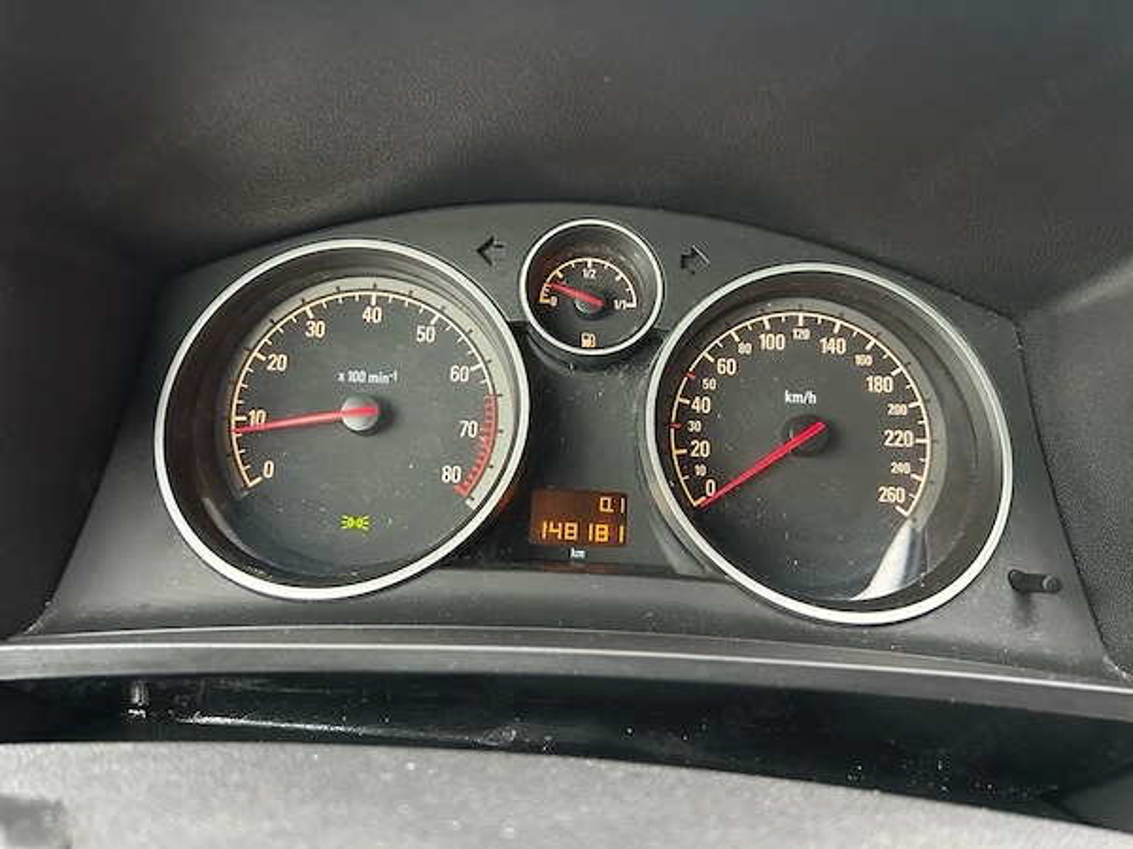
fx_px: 851
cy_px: 424
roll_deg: -0.9
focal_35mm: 26
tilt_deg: -24.1
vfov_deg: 53.1
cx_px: 566
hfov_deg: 67.3
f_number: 1.5
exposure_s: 1/48
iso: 500
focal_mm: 5.7
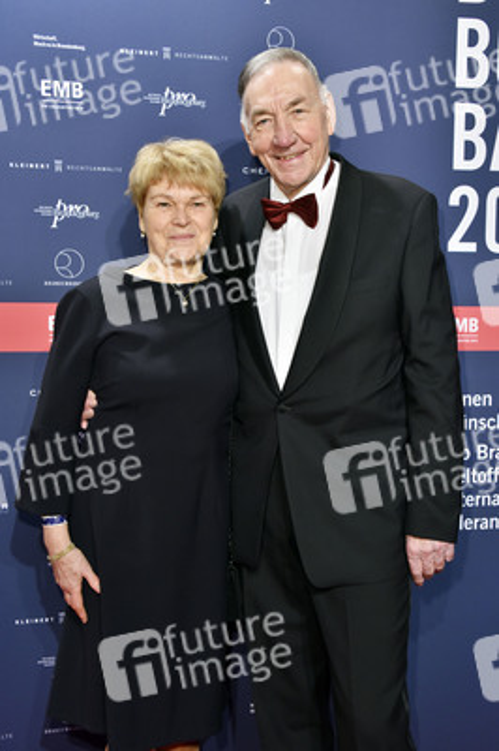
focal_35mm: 44
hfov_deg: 30.5
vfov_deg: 44.5
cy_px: 376
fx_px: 916
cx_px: 250
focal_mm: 44
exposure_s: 1/160
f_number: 6.3
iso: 1000
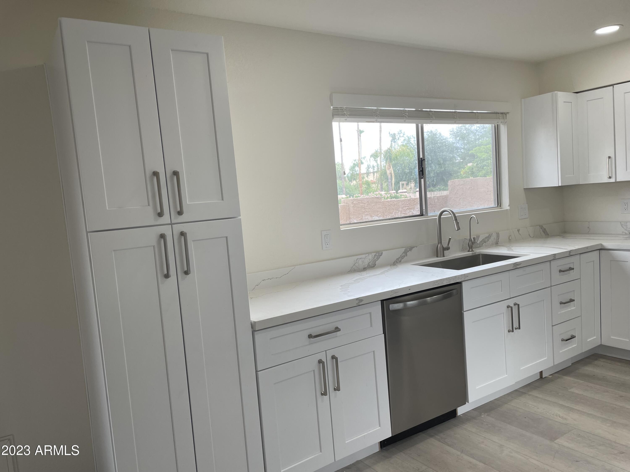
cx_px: 315
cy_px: 236
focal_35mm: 26
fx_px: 473
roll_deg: +4.4
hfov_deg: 67.3
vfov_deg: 53.1
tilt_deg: -5.0
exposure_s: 1/156
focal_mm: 4.2
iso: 32
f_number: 1.6
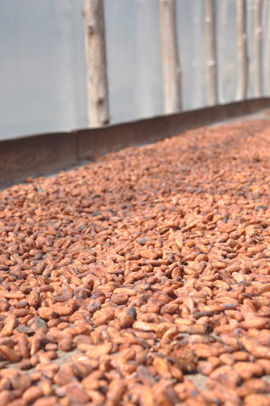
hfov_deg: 17.5
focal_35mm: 78
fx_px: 880
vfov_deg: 26.0
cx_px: 135
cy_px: 203
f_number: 9
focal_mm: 52
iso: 200
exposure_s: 1/320
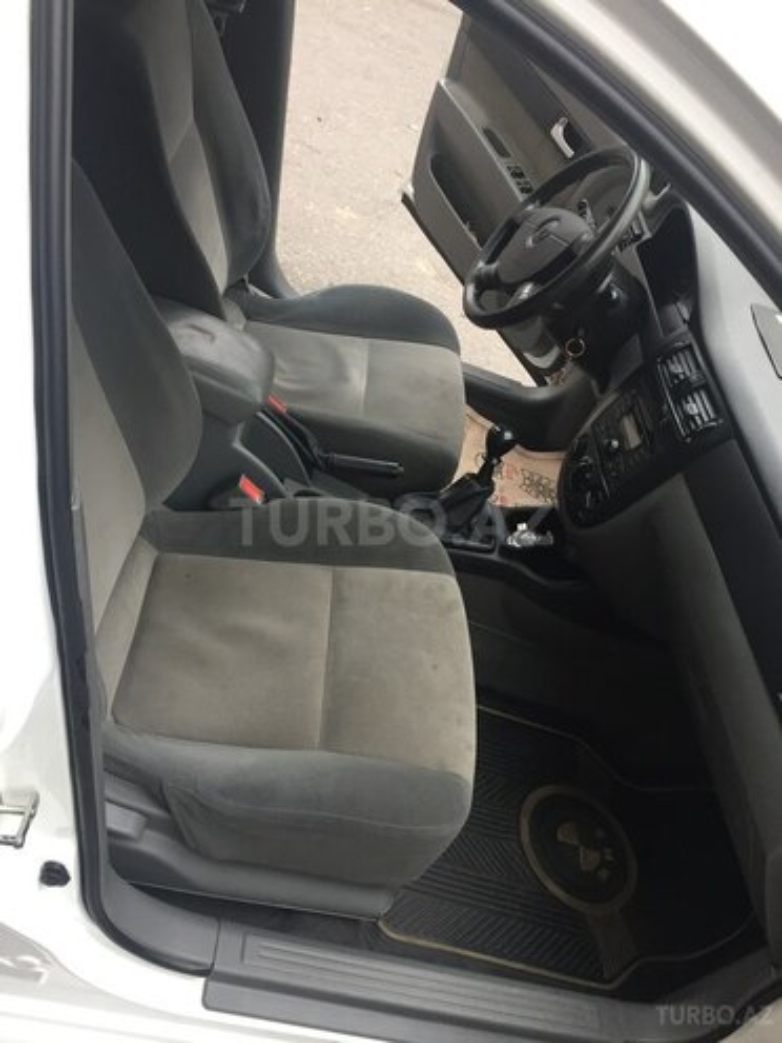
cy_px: 522
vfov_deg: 61.7
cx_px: 391
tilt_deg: -37.7
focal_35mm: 29
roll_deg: -26.4
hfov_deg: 48.2
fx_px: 874
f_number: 2.2
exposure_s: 1/33
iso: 40
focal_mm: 4.15
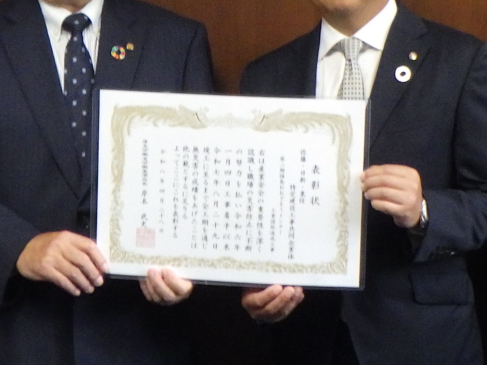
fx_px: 1393
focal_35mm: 99
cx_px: 112
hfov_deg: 19.7
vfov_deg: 14.8
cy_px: 27
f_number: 3.5
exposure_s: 1/45
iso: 500
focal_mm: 5
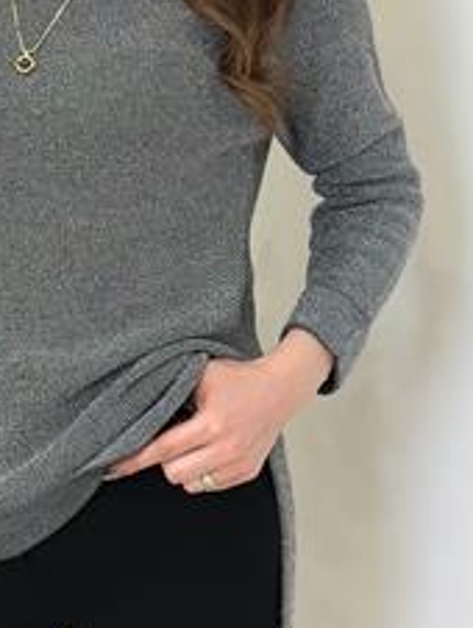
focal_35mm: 113
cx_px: -61
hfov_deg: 12.9
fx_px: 2055
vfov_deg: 17.3
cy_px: 163
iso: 64
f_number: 1.78
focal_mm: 6.86
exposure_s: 1/100
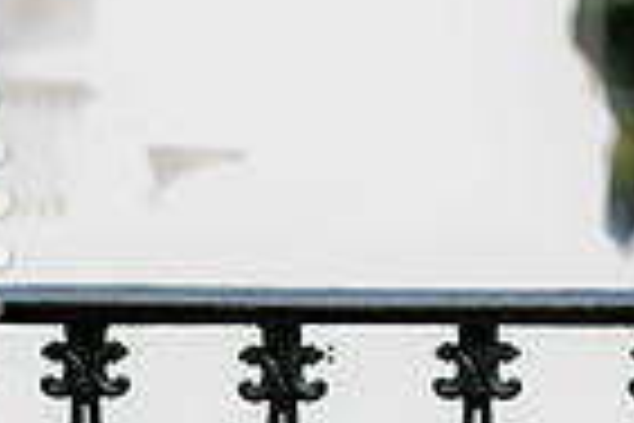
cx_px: -438
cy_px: 159
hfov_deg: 3.3
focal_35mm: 614
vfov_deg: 2.2
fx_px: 10812
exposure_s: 1/160
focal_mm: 105
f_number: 2.2
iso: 64
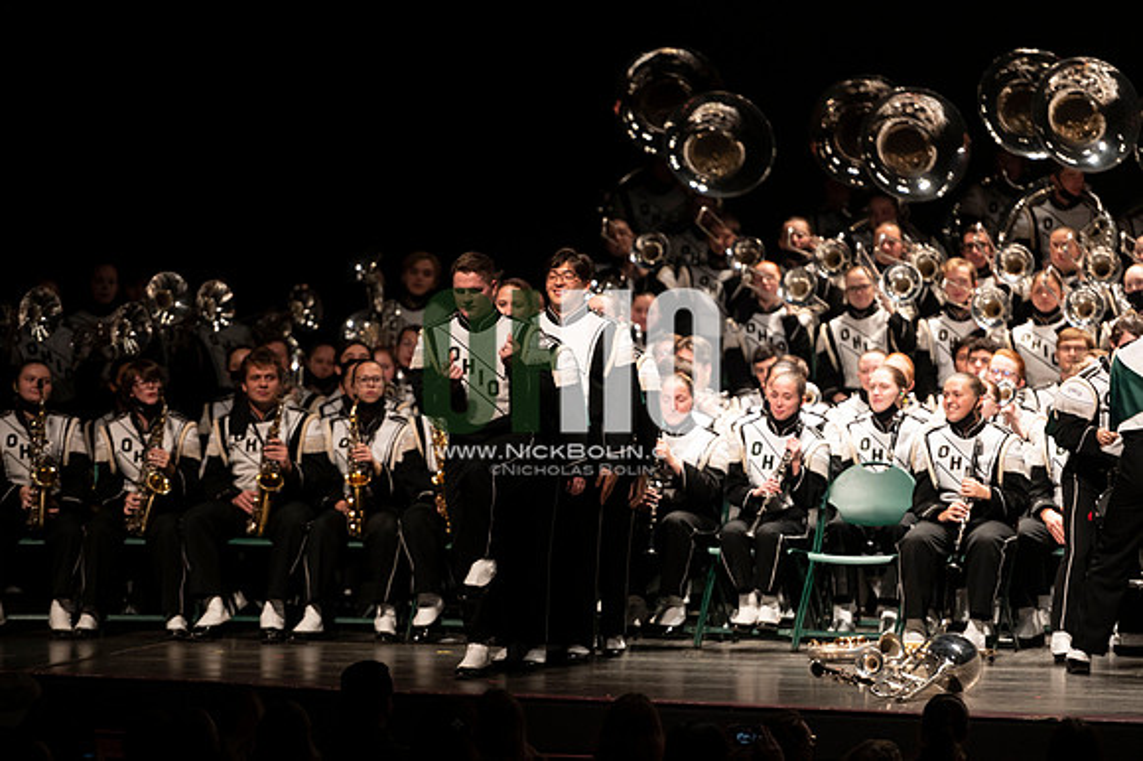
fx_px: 6346
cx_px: 572
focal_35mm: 200
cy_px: 380
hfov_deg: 10.3
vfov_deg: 6.9
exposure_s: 1/500
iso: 2500
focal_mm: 200
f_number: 2.8
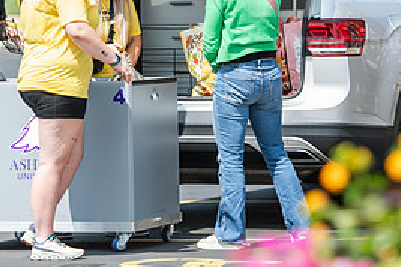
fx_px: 3030
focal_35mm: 272
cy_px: 73
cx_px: 203
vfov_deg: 5.1
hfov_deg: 7.6
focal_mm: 125
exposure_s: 1/400
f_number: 3.2
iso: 64
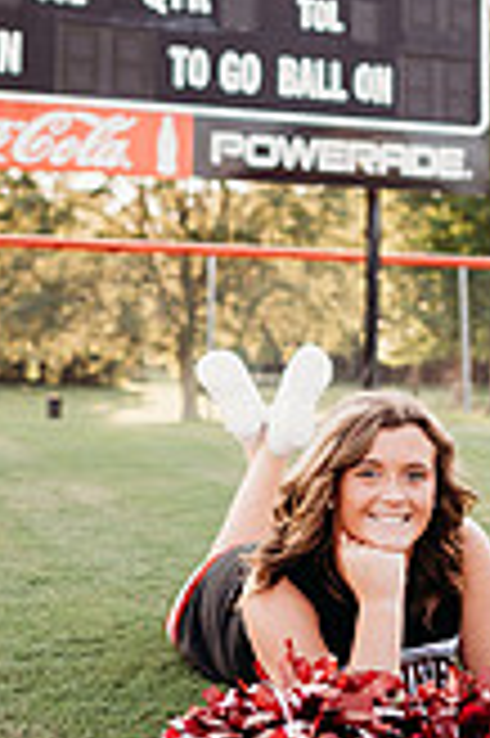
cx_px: 373
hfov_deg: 20.4
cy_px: 202
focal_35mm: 66
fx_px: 1350
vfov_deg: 30.1
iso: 125
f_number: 2
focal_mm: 24
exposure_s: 1/500
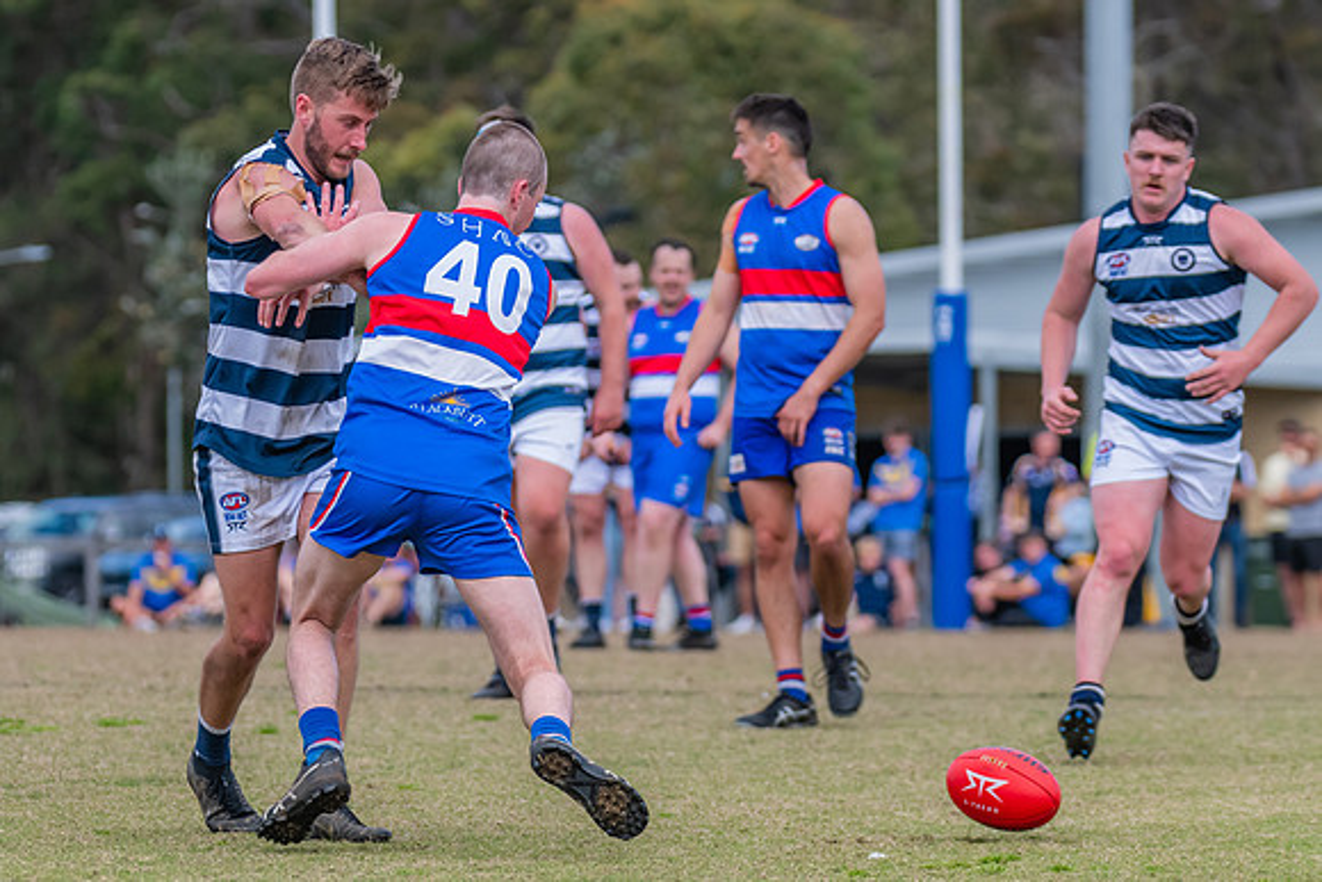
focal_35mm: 336
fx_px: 12342
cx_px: 317
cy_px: 466
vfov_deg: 4.1
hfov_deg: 6.1
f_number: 5.6
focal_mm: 220
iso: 800
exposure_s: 1/2000
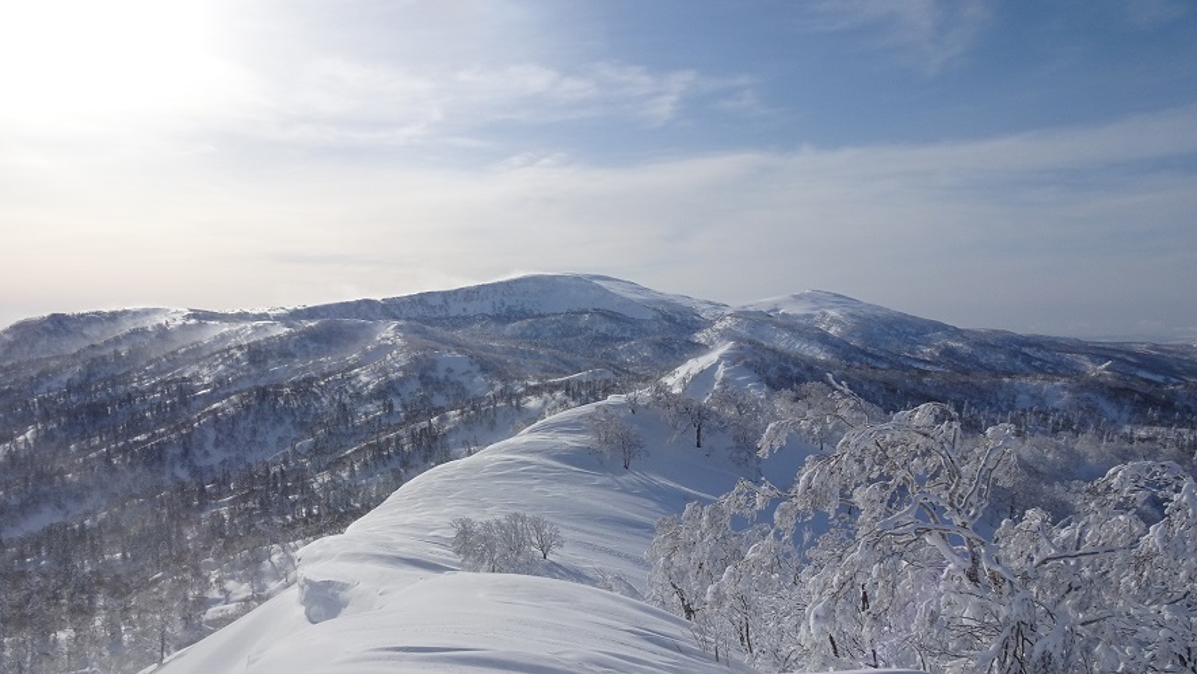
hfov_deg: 69.8
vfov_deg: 42.8
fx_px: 857
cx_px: 583
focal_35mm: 27
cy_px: 376
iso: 80
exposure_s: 1/2000
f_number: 4
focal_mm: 4.16
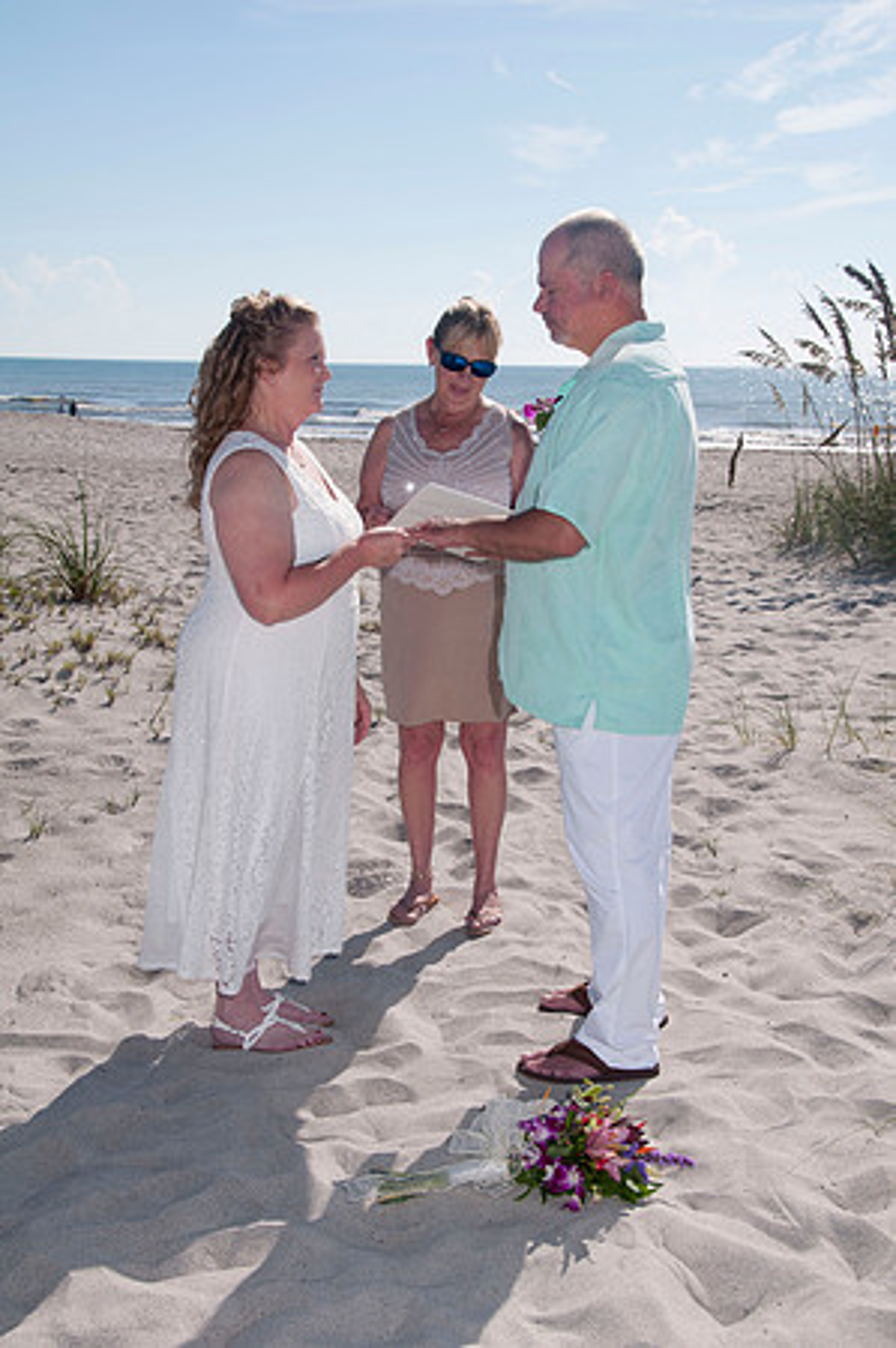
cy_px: 674
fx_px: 1908
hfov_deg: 26.4
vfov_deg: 38.9
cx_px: 448
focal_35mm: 51
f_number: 11
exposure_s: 1/250
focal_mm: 34
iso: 100
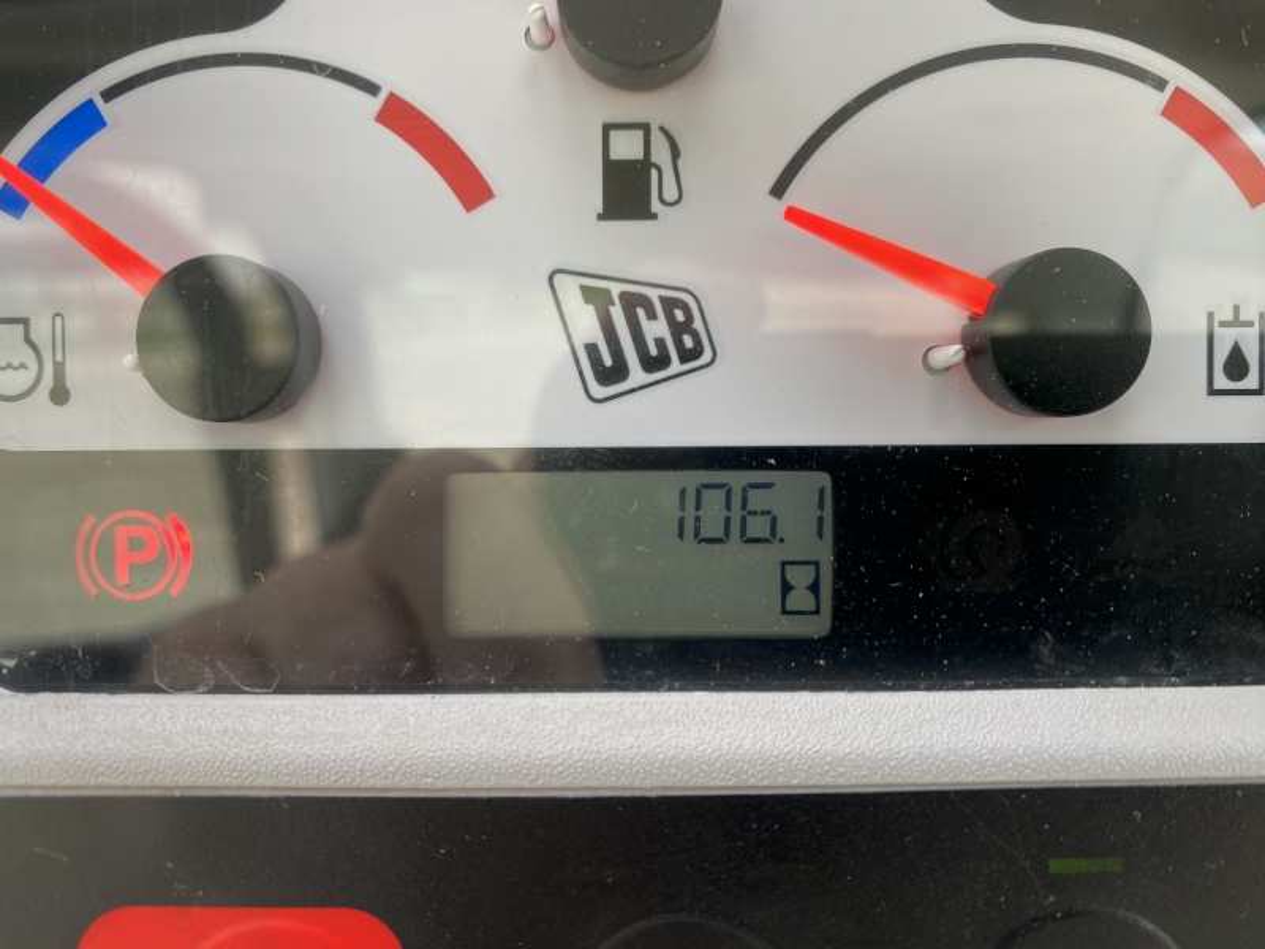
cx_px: 632
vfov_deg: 54.9
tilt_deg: +10.5
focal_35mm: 25
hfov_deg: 69.4
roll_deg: +0.8
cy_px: 474
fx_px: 914
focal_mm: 4.25
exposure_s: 1/121
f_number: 1.8
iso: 40
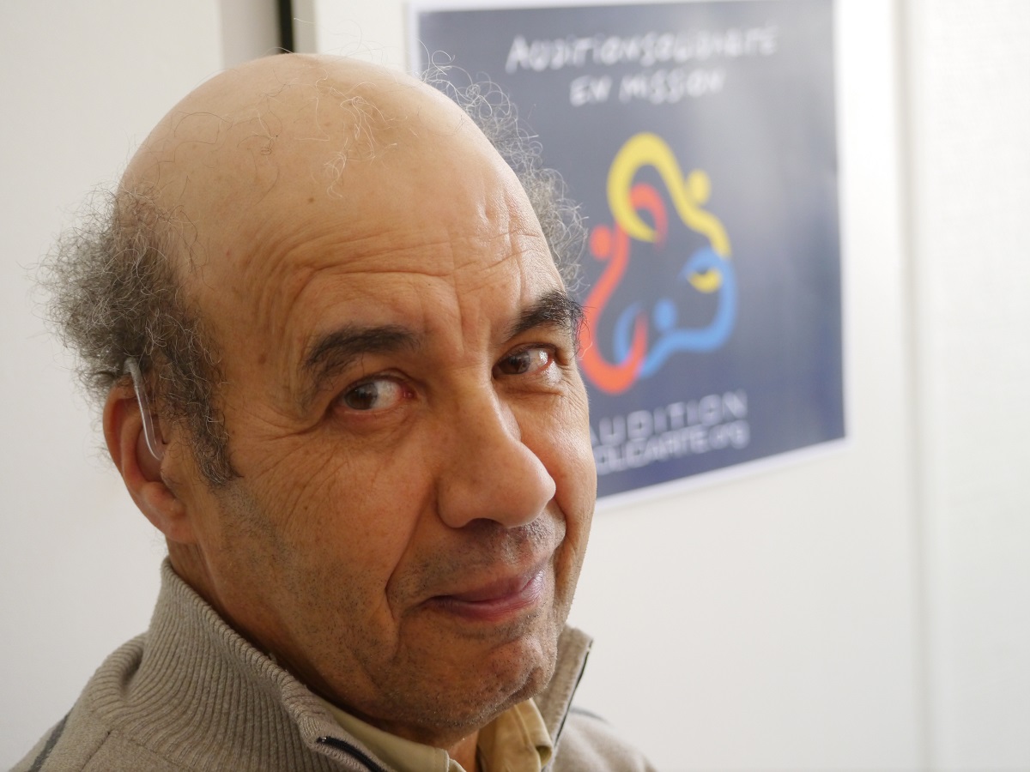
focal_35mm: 112
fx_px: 3333
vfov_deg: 13.2
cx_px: 515
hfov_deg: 17.6
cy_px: 386
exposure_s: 1/125
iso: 800
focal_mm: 56
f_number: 4.1
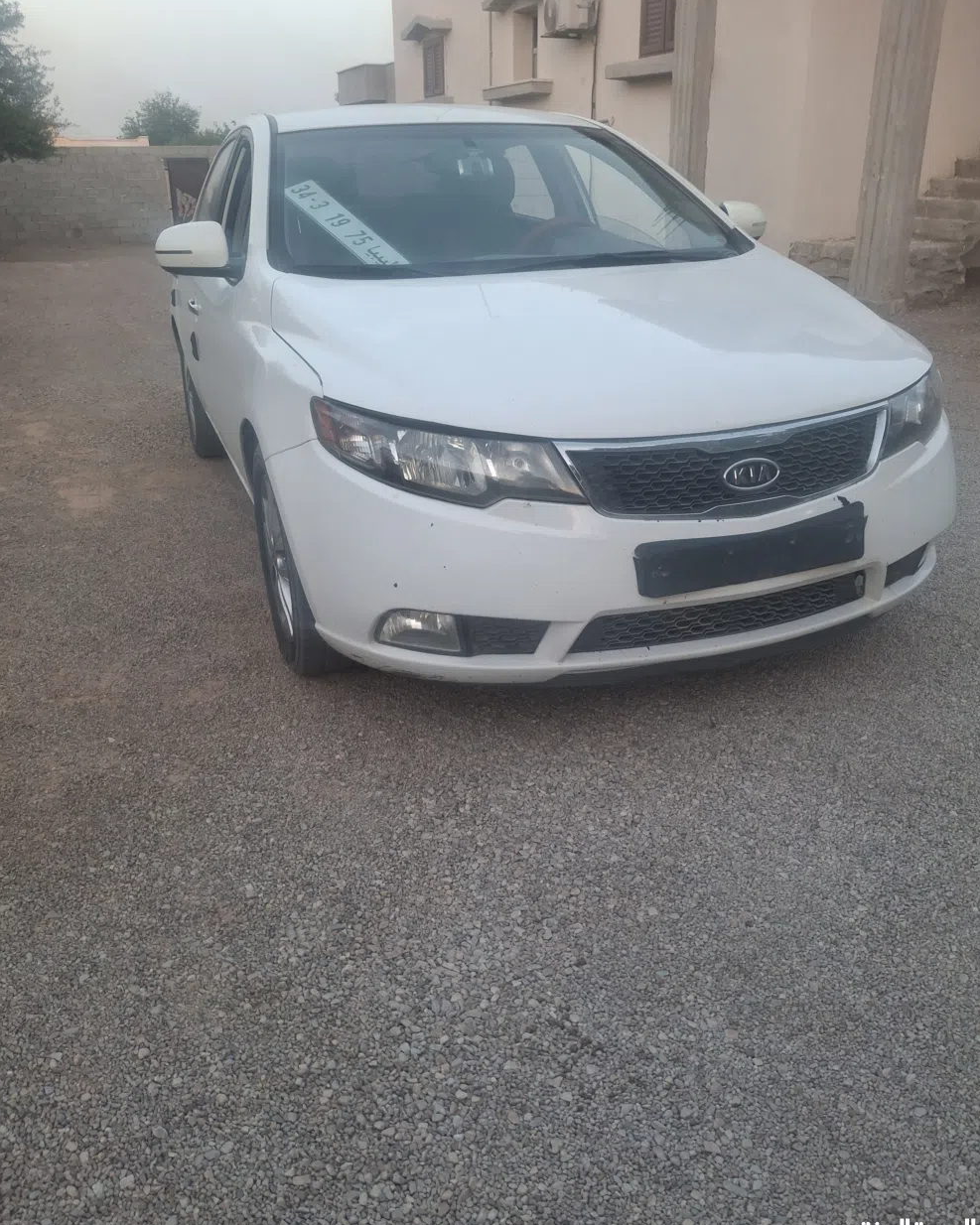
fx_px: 979
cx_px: 491
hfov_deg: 53.2
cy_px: 636
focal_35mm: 27
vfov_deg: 64.1
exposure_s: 1/100
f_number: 1.8
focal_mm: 4.69
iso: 100
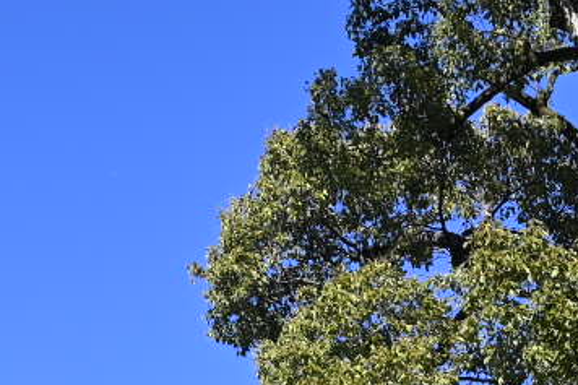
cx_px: 263
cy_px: 720
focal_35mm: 143
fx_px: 2299
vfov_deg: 9.1
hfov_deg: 14.3
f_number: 6.3
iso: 100
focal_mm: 21
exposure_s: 1/250
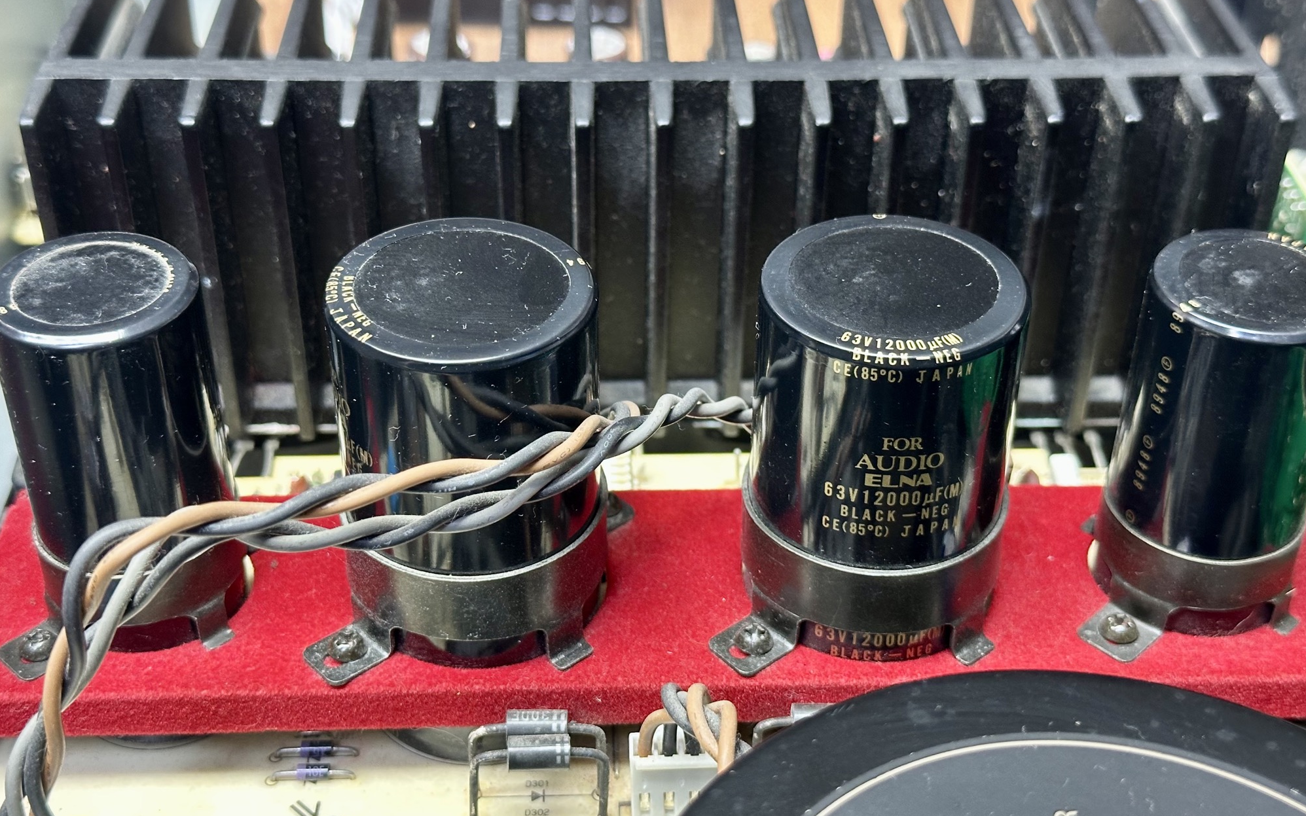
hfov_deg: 39.6
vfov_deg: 25.3
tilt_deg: -34.9
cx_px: 653
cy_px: 393
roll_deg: -0.1
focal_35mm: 51
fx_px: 1815
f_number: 1.78
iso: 200
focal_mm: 6.86
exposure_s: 1/33
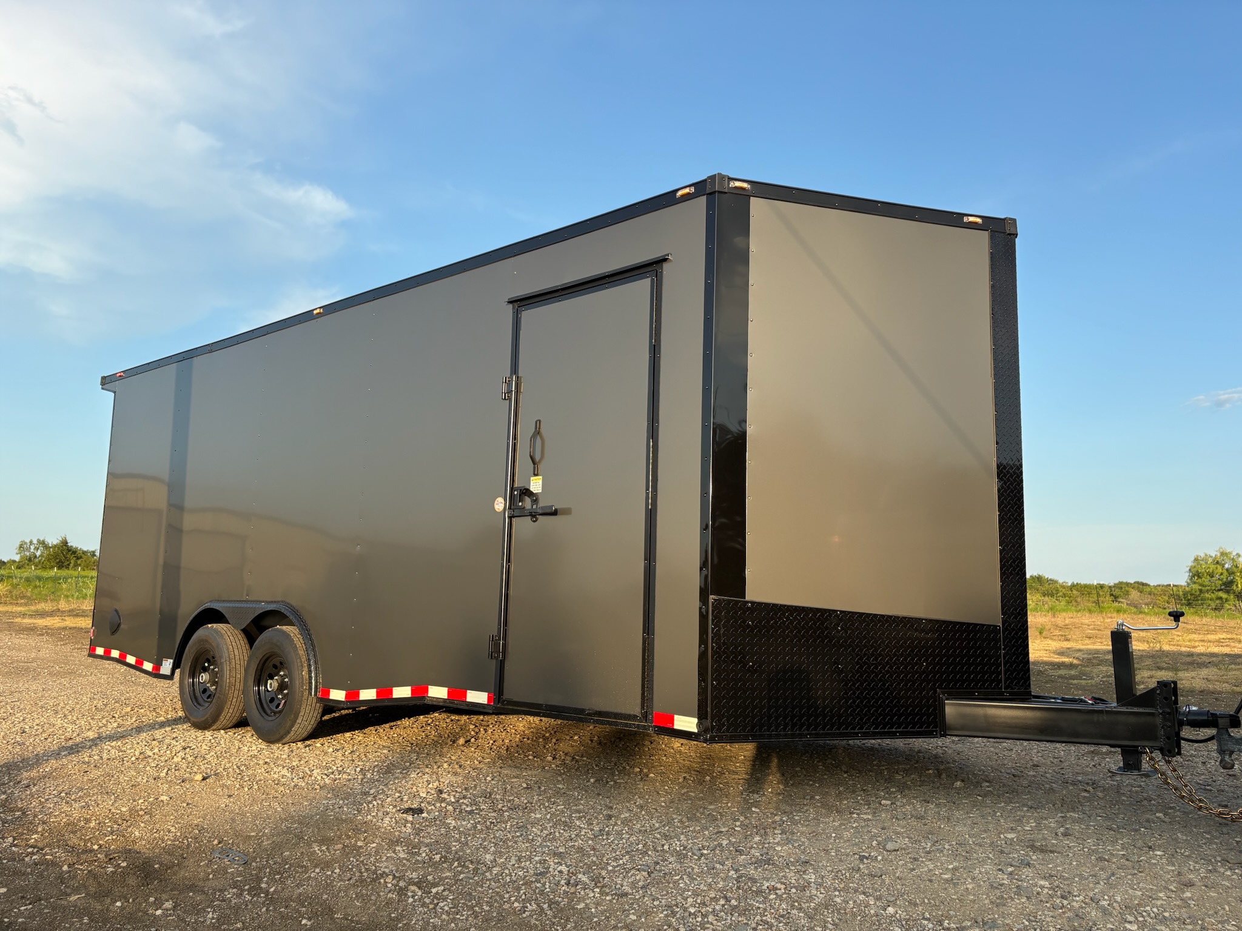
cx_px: 621
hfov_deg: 67.3
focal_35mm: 26
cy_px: 466
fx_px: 933
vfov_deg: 53.1
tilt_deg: +8.9
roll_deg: -1.1
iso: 50
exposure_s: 1/1117
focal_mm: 5.96
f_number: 1.6
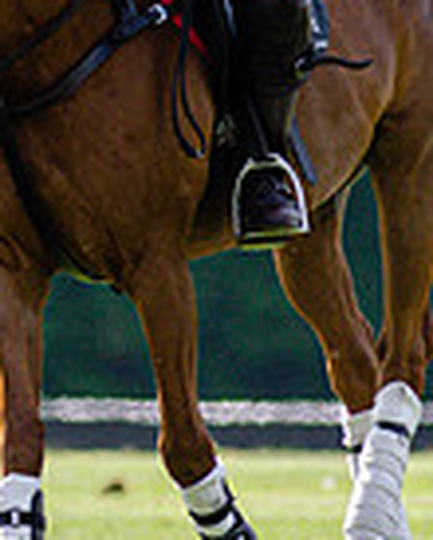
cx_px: -762
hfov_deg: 0.6
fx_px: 38728
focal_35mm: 2423
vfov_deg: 0.8
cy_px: -276
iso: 500
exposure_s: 1/3200
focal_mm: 300
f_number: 4
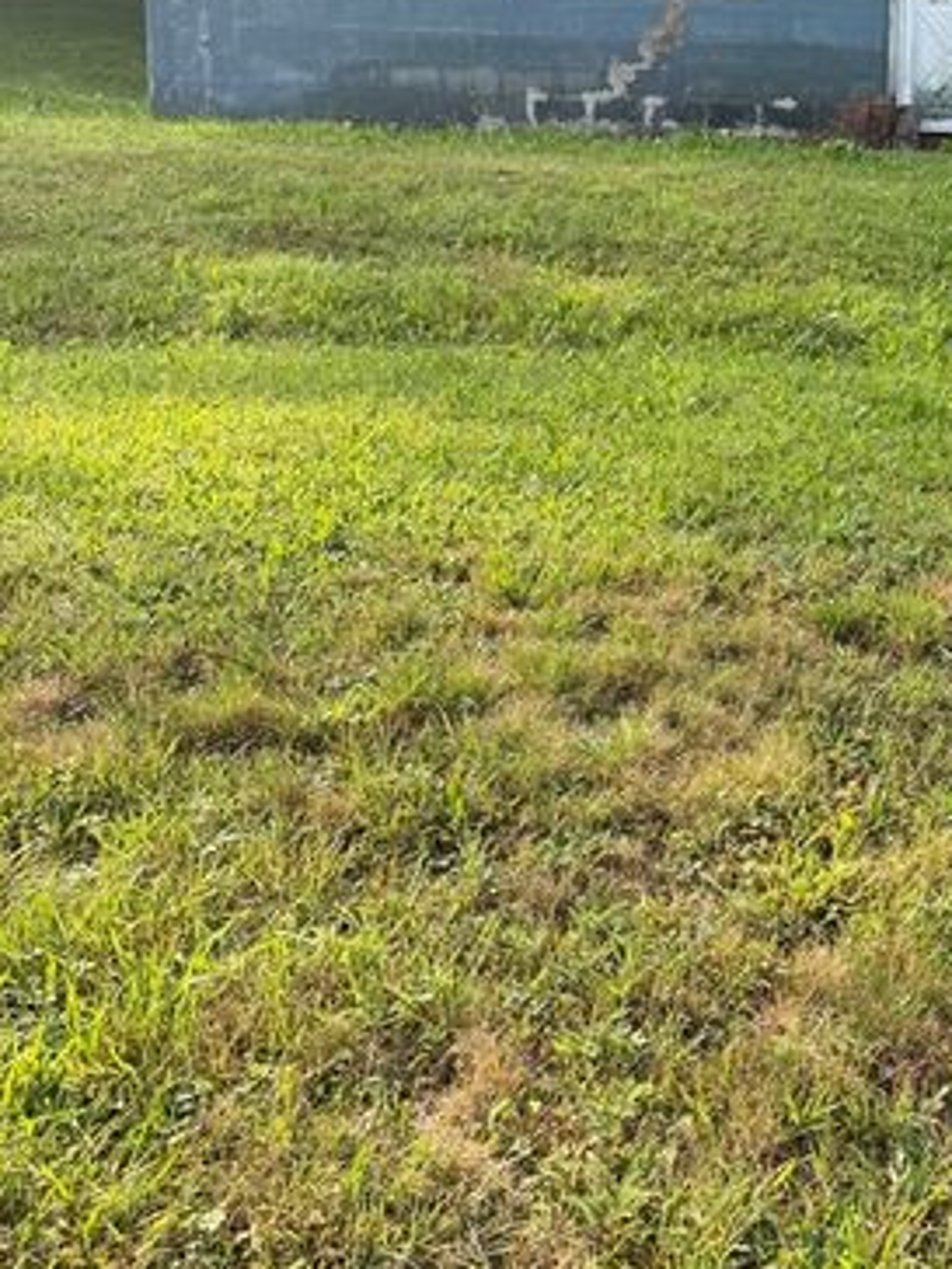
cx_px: 868
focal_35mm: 44
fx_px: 1613
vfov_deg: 42.2
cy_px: 385
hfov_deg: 31.3
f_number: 1.78
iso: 80
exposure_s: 1/593
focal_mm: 6.76
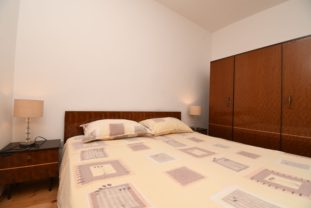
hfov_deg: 100.4
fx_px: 130
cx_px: 156
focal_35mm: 15
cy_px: 104
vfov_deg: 77.3
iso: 160
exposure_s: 1/100
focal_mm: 10
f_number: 8
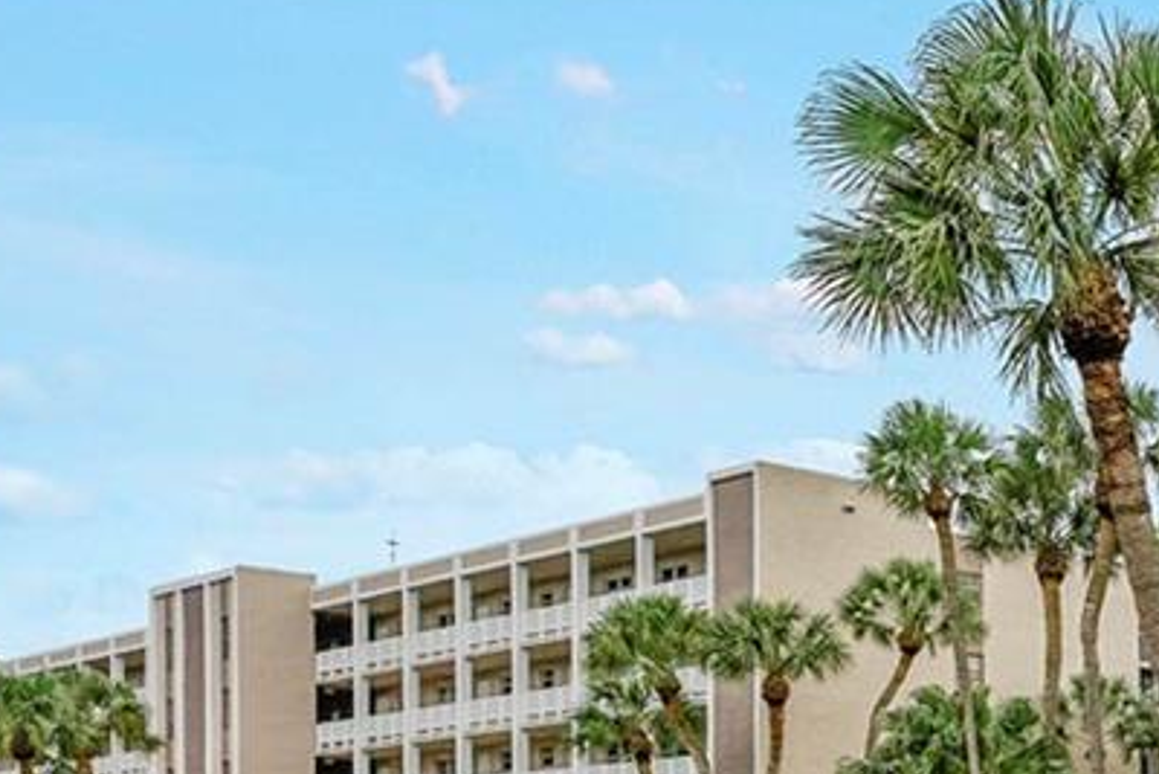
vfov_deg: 22.5
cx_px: 2046
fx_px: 1803
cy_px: 902
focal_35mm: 56
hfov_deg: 22.4
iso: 400
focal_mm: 14
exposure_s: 1/160
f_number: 8
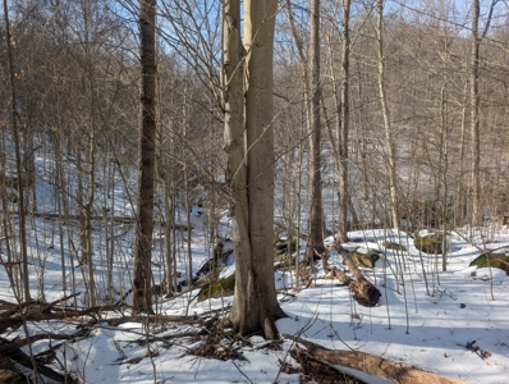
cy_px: 192
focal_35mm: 24
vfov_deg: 57.0
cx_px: 254
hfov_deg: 71.5
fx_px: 354
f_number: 1.68
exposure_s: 1/582
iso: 19
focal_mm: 6.9
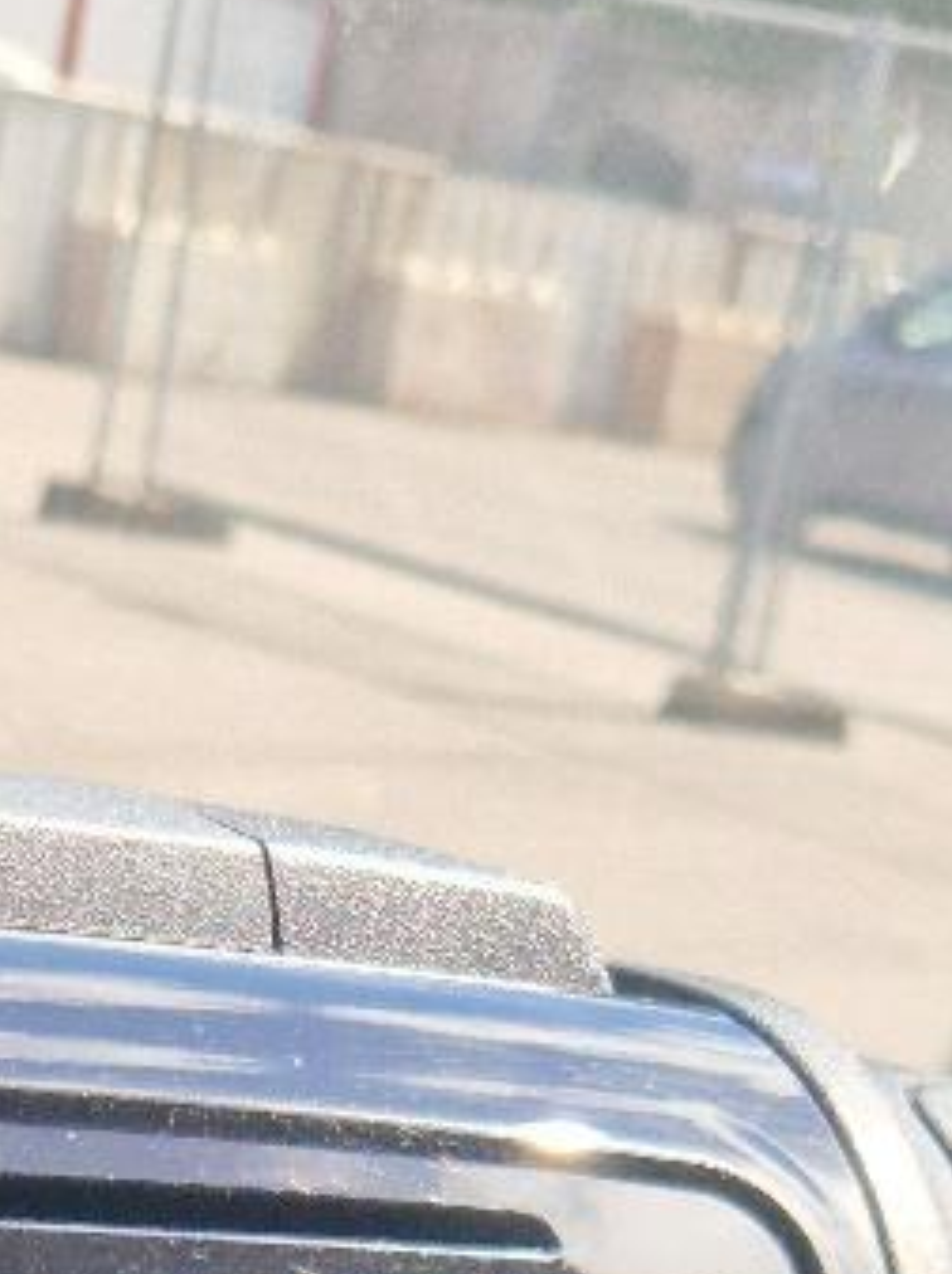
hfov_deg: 11.9
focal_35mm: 123
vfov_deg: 13.4
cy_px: 2677
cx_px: 4
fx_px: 4519
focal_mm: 5.4
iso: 50
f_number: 1.8
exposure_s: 1/400
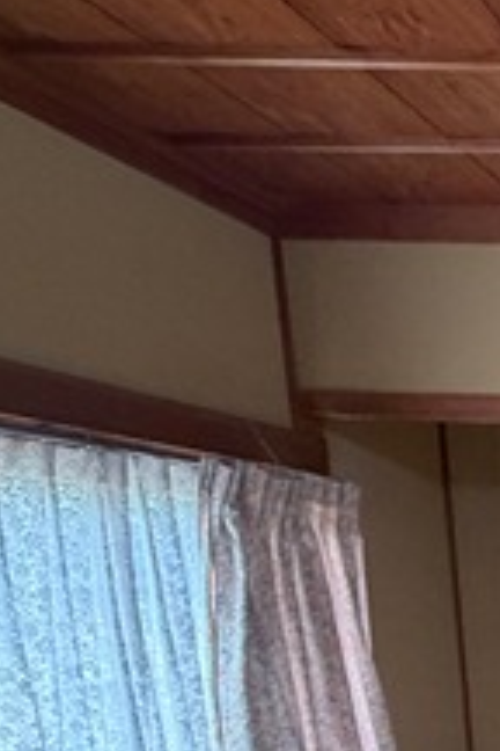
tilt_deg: -12.1
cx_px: 986
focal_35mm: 54
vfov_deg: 32.3
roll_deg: -0.7
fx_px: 1125
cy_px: 834
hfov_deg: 17.9
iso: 250
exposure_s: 1/60
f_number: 2.2
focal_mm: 2.22
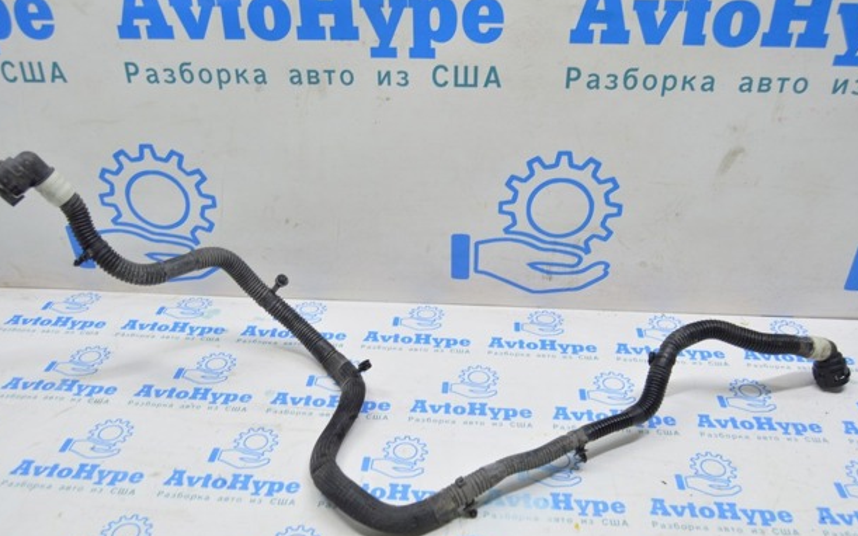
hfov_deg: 59.6
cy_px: 291
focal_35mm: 32
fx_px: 748
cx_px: 440
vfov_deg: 39.4
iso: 400
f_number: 5.6
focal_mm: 20
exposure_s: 1/20
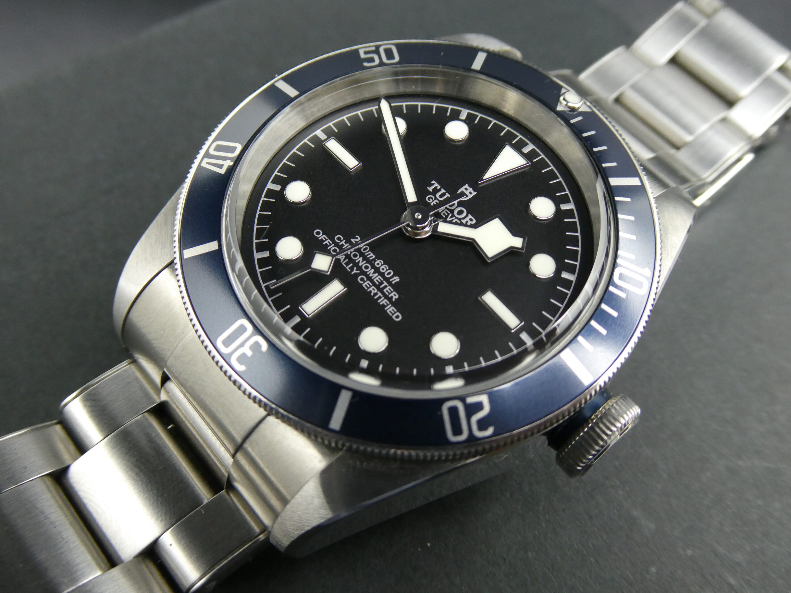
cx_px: 396
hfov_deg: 52.6
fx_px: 800
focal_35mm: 35
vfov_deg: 40.7
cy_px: 296
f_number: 3.7
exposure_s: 1/80
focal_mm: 6.3
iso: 320
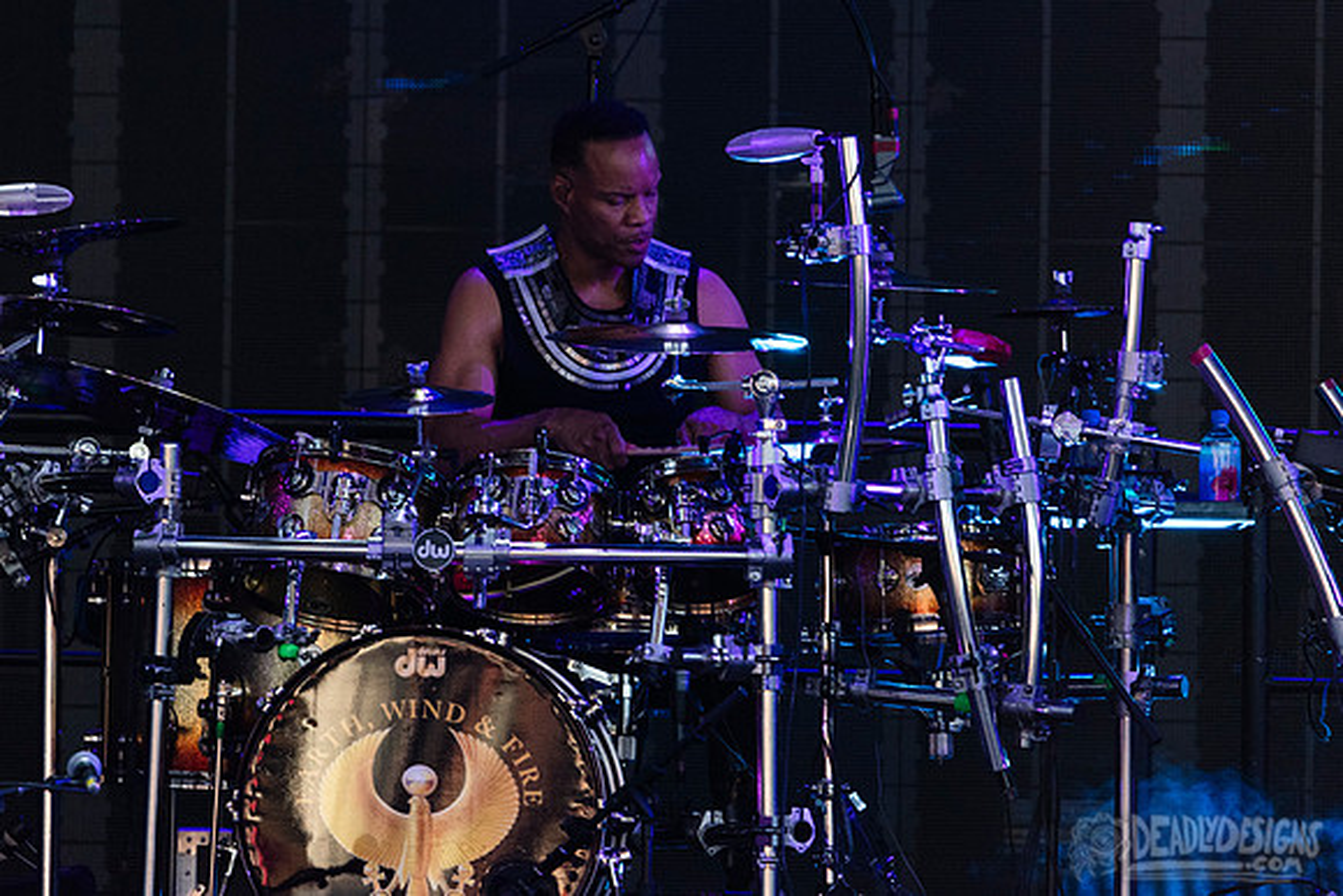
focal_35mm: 805
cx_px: 671
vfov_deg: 1.7
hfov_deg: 2.6
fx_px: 30043
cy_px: 295
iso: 1000
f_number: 6.3
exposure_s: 1/320
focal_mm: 600
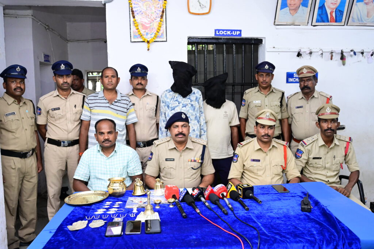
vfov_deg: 39.4
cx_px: 187
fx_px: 348
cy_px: 124
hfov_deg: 56.5
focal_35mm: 34
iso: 4000
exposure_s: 1/100
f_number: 5.6
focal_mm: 33.5
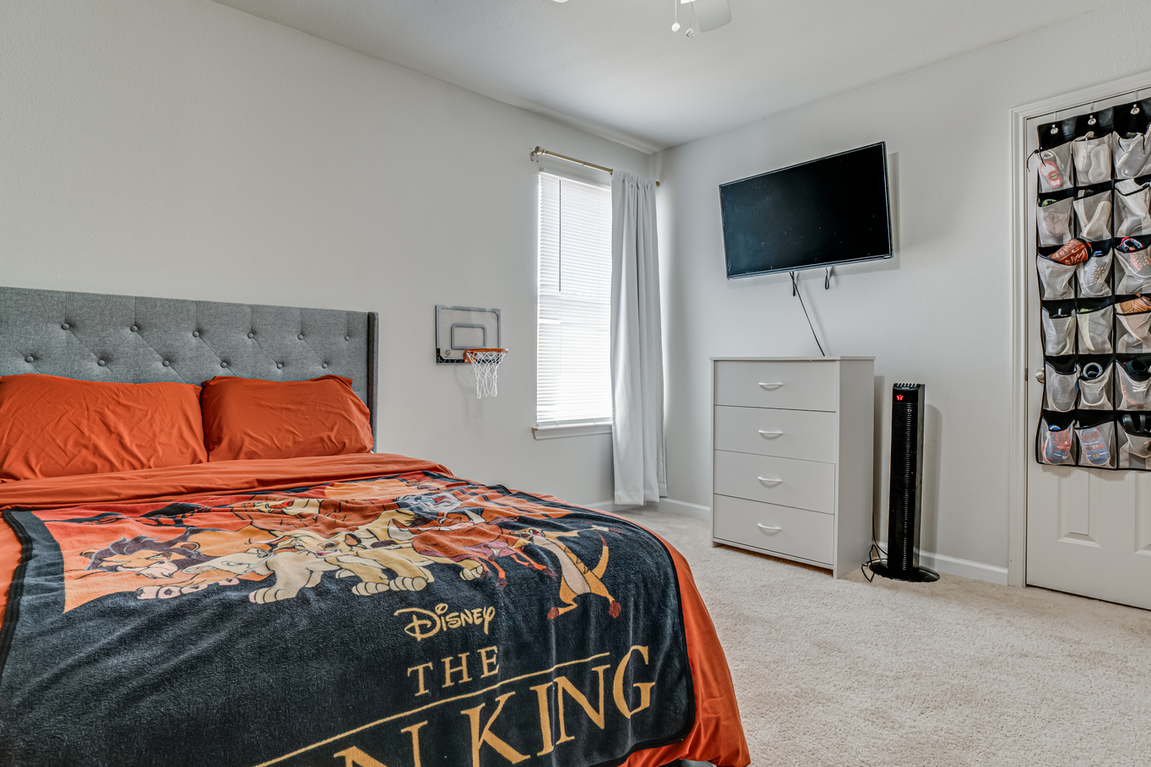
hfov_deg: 86.9
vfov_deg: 64.6
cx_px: 581
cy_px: 386
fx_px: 607
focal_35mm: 19
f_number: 10
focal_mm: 16
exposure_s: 1/125
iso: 400
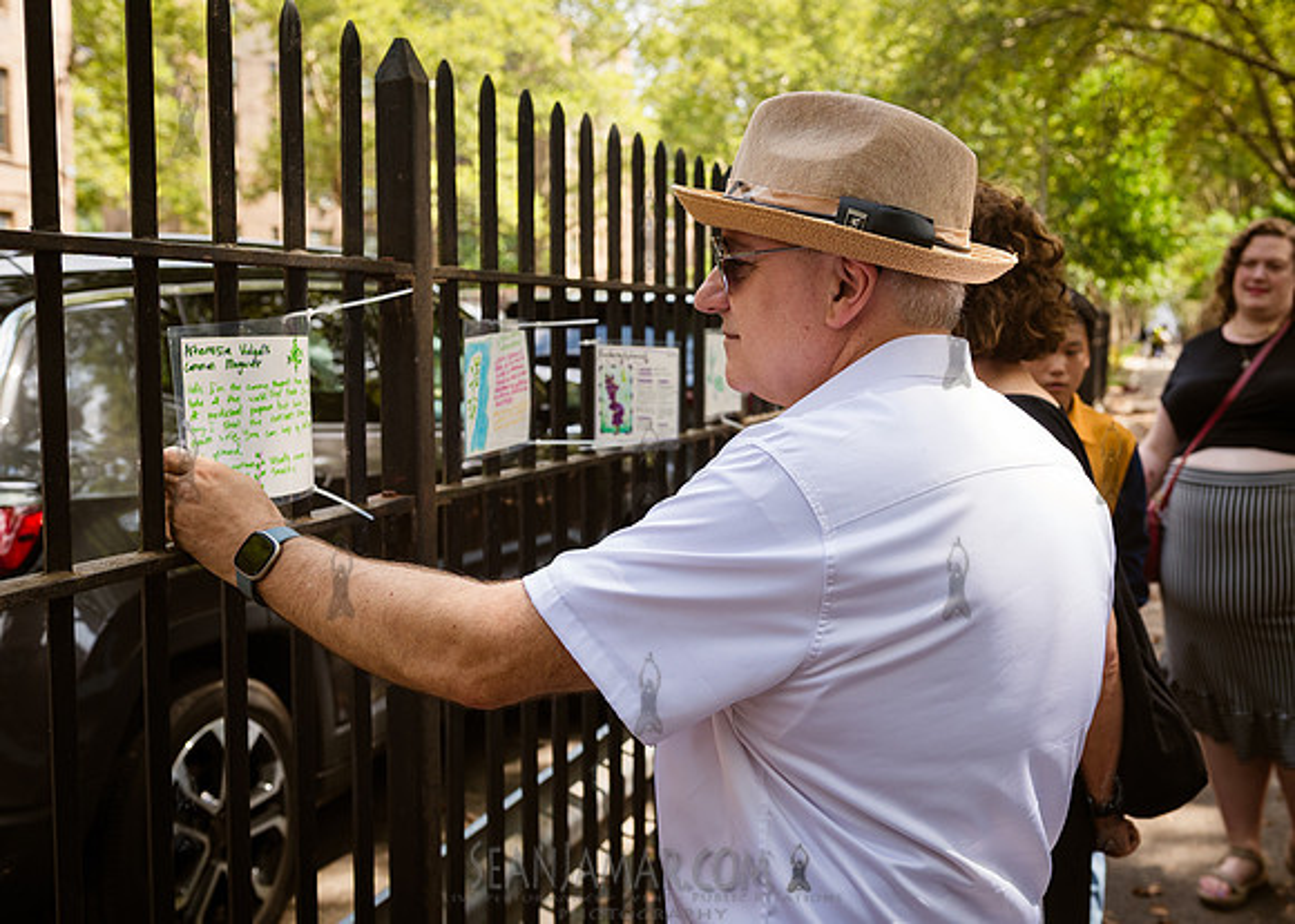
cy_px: 492
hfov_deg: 44.0
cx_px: 745
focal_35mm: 43
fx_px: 1599
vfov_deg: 32.2
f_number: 4.5
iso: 400
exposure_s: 1/400
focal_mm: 38
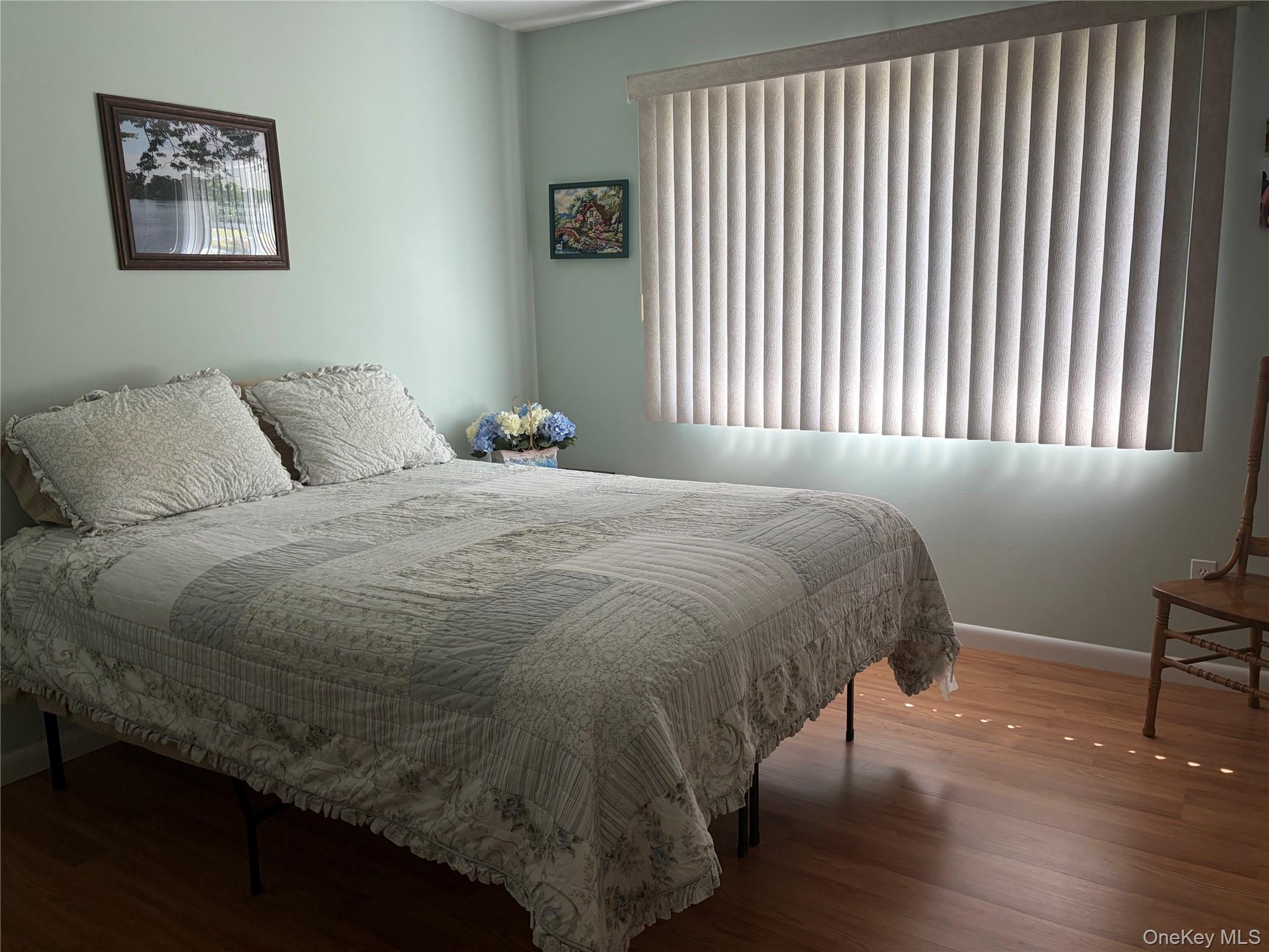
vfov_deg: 53.1
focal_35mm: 26
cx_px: 634
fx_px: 953
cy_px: 476
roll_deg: +1.6
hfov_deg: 67.3
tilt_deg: -9.8
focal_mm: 5.96
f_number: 1.6
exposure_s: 1/121
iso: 80
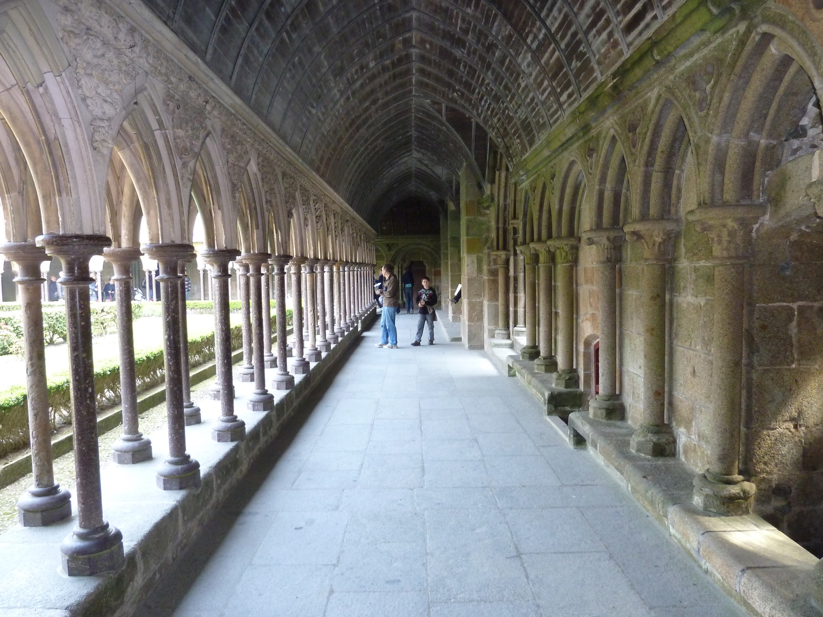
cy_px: 308
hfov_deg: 69.4
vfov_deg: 54.9
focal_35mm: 25
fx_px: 594
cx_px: 412
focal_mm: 4.1
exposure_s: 1/30
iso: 250
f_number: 3.3
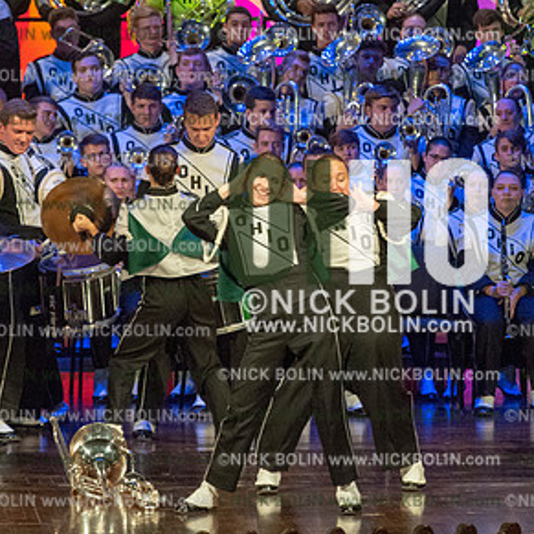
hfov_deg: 4.9
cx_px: 358
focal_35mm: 355
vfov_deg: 4.9
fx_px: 6196
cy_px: 246
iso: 8000
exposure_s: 1/400
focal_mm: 210
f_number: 5.6
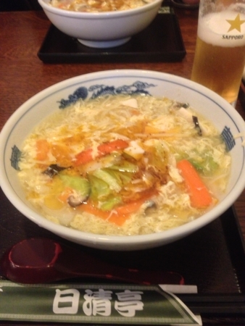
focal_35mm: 35
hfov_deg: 40.7
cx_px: 122
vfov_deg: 52.6
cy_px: 163
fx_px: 330
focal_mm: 4.28
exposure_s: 1/15
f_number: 2.4
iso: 640
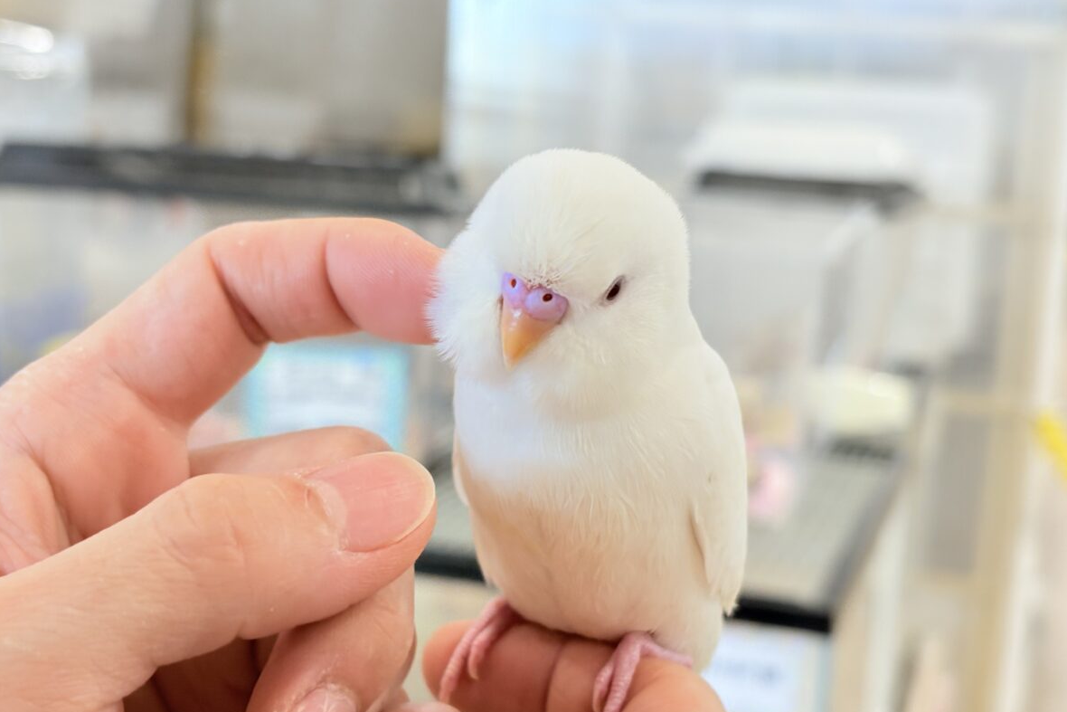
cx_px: 540
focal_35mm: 55
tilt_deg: -8.0
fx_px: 1630
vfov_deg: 24.6
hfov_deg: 36.2
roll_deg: -3.3
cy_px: 373
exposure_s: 1/100
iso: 64
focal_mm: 5.96
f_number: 1.6
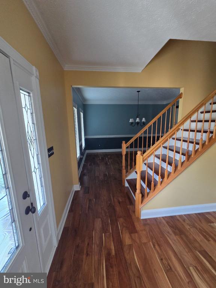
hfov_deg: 89.9
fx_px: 108
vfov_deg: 106.2
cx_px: 108
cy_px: 144
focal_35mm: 13
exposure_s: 1/60
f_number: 2.2
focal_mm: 2.2
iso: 500
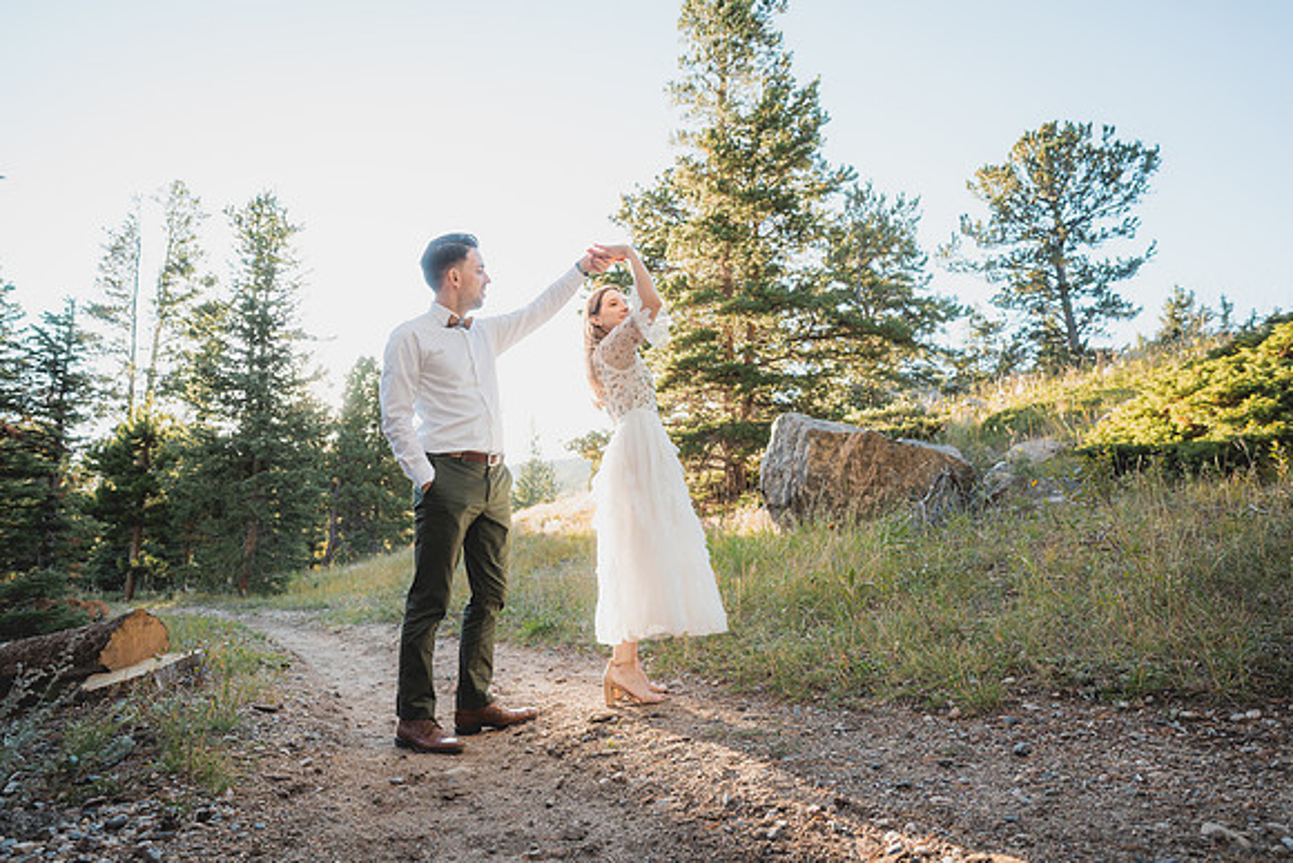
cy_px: 432
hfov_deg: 87.6
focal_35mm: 19
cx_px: 646
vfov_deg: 65.2
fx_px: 675
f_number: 2.8
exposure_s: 1/250
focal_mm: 18
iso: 200
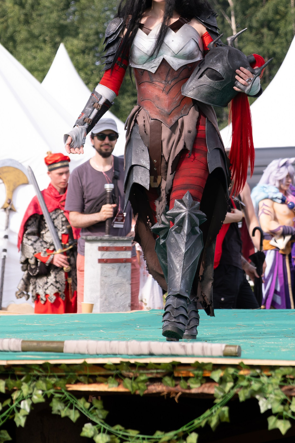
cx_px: 201
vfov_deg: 12.9
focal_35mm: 158
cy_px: 40
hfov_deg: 8.7
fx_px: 1942
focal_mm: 55
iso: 200
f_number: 3.6
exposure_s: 1/1000
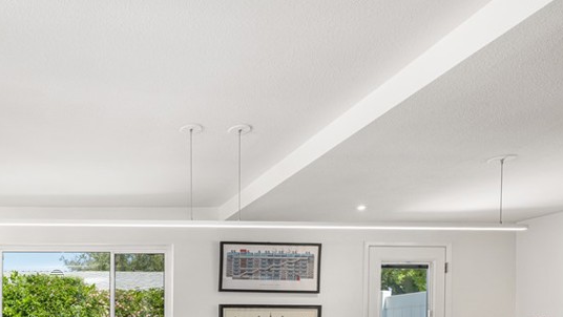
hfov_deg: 58.8
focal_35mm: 28
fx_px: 418
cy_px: 333
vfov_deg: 36.3
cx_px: 65
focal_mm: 14
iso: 160
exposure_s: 1/15
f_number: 9
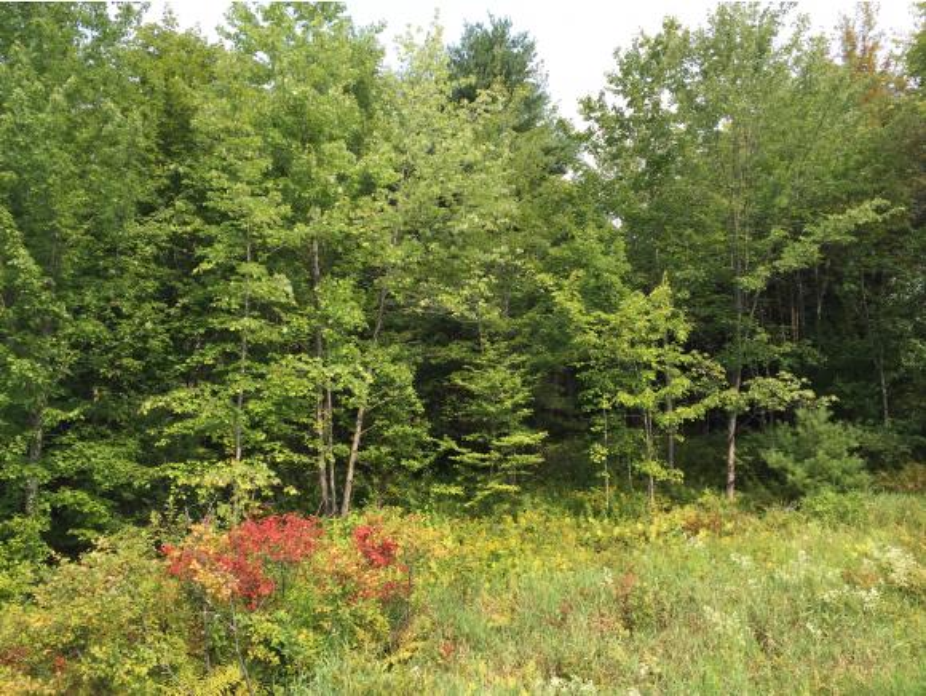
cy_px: 348
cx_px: 463
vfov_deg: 48.3
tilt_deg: +8.2
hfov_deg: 61.6
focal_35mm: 29
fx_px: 776
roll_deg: -2.7
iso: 32
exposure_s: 1/599
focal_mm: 4.15
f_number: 2.2
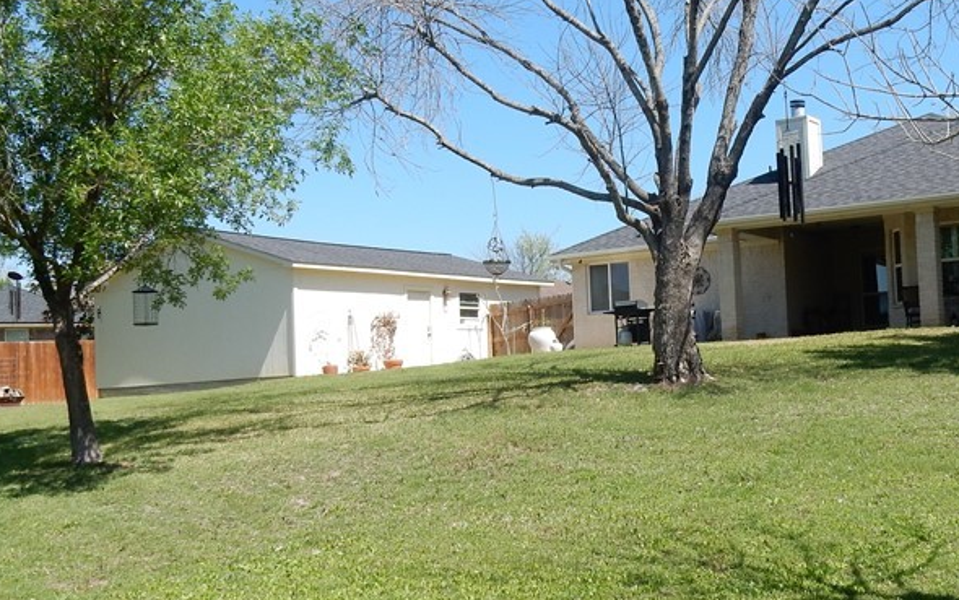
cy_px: 319
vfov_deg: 28.0
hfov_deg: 42.9
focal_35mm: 46
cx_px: 642
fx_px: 1202
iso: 125
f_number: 3.7
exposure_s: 1/1250
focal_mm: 4.5
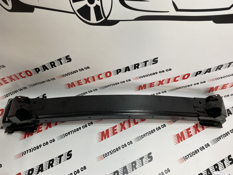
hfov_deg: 67.3
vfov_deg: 53.1
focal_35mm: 26
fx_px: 175
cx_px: 116
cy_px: 88
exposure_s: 1/122
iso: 64
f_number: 1.8
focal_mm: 4.25
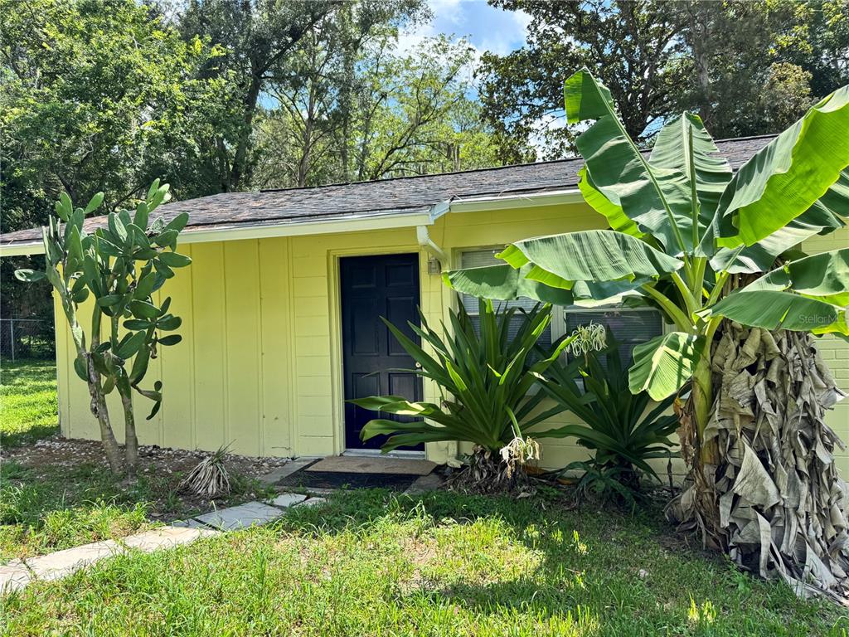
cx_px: 424
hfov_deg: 71.6
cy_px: 318
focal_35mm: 24
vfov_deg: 56.8
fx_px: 589
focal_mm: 6.76
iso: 80
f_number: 1.78
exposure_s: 1/1456
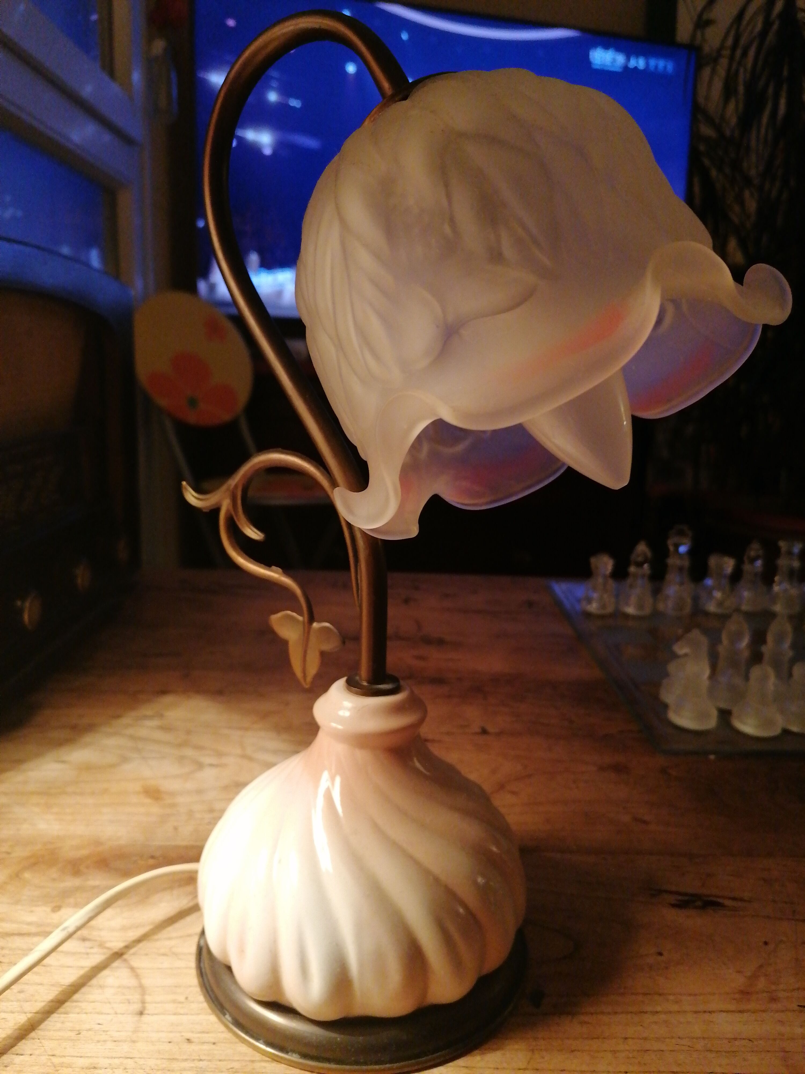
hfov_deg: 51.4
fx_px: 837
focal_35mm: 27
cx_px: 402
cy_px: 537
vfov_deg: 65.3
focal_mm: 4.75
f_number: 1.8
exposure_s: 1/25
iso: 400
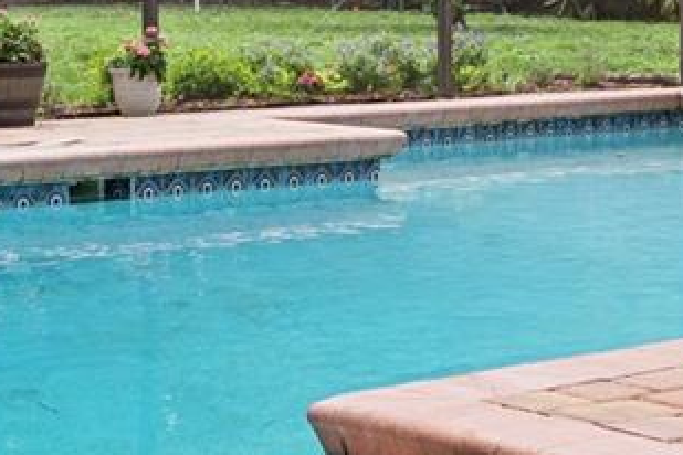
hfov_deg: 17.1
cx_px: 396
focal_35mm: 120
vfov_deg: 11.3
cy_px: -46
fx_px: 2267
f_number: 3.5
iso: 100
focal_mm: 15.4
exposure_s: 1/320
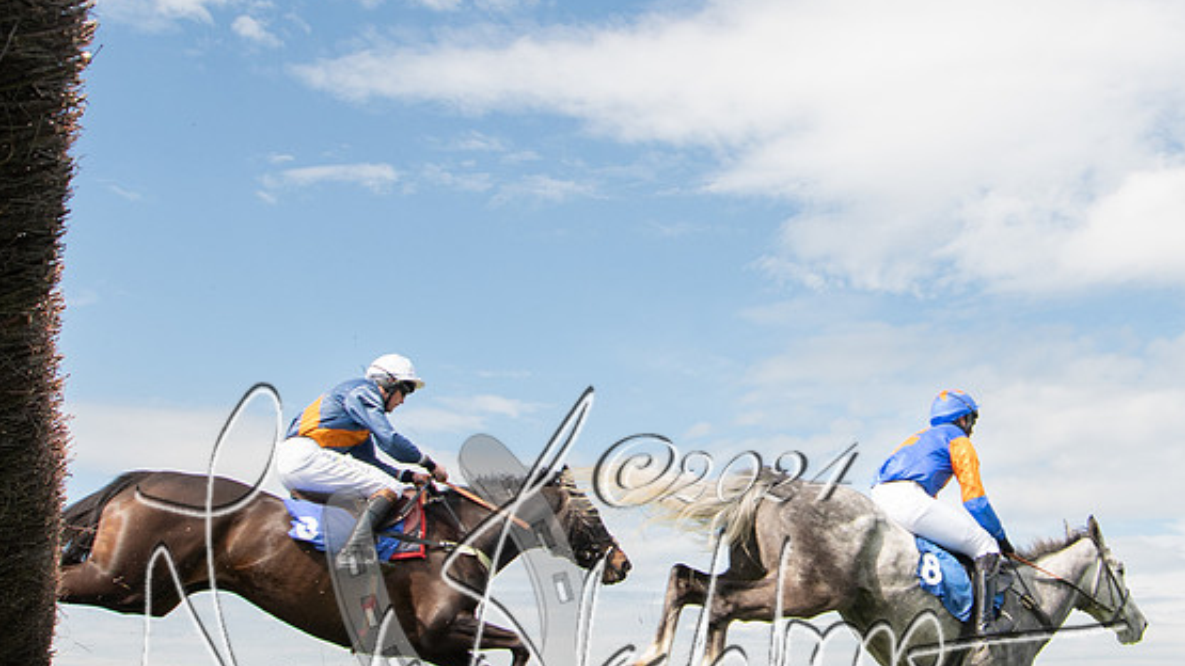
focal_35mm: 45
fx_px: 1414
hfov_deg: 44.8
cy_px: 317
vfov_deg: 26.5
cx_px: 788
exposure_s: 1/1100
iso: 800
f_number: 8
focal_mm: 20
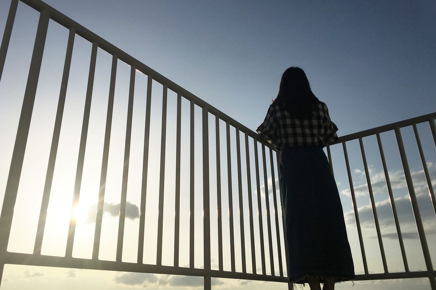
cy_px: 137
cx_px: 215
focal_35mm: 31
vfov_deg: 42.3
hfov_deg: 60.3
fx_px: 375
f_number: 2.2
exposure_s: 1/9615
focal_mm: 4.15
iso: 25
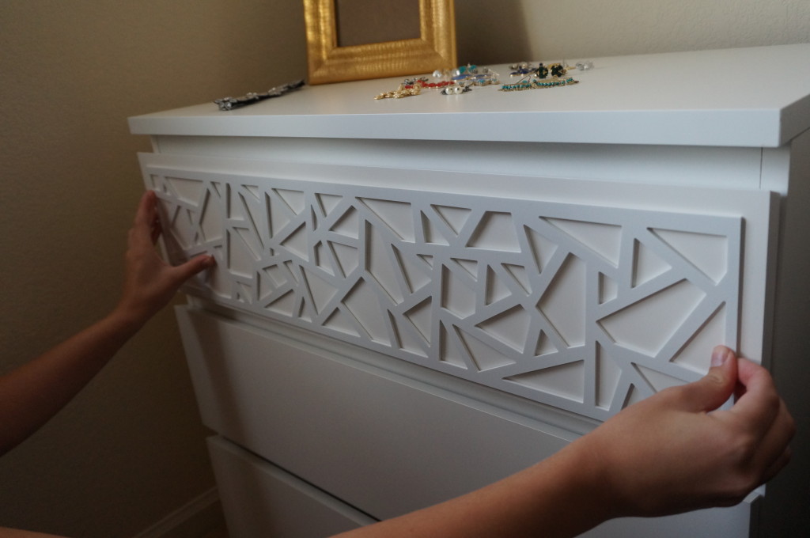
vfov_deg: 43.5
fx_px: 674
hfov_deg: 62.0
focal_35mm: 30
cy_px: 269
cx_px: 405
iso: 1250
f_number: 4
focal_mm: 20
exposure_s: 1/160
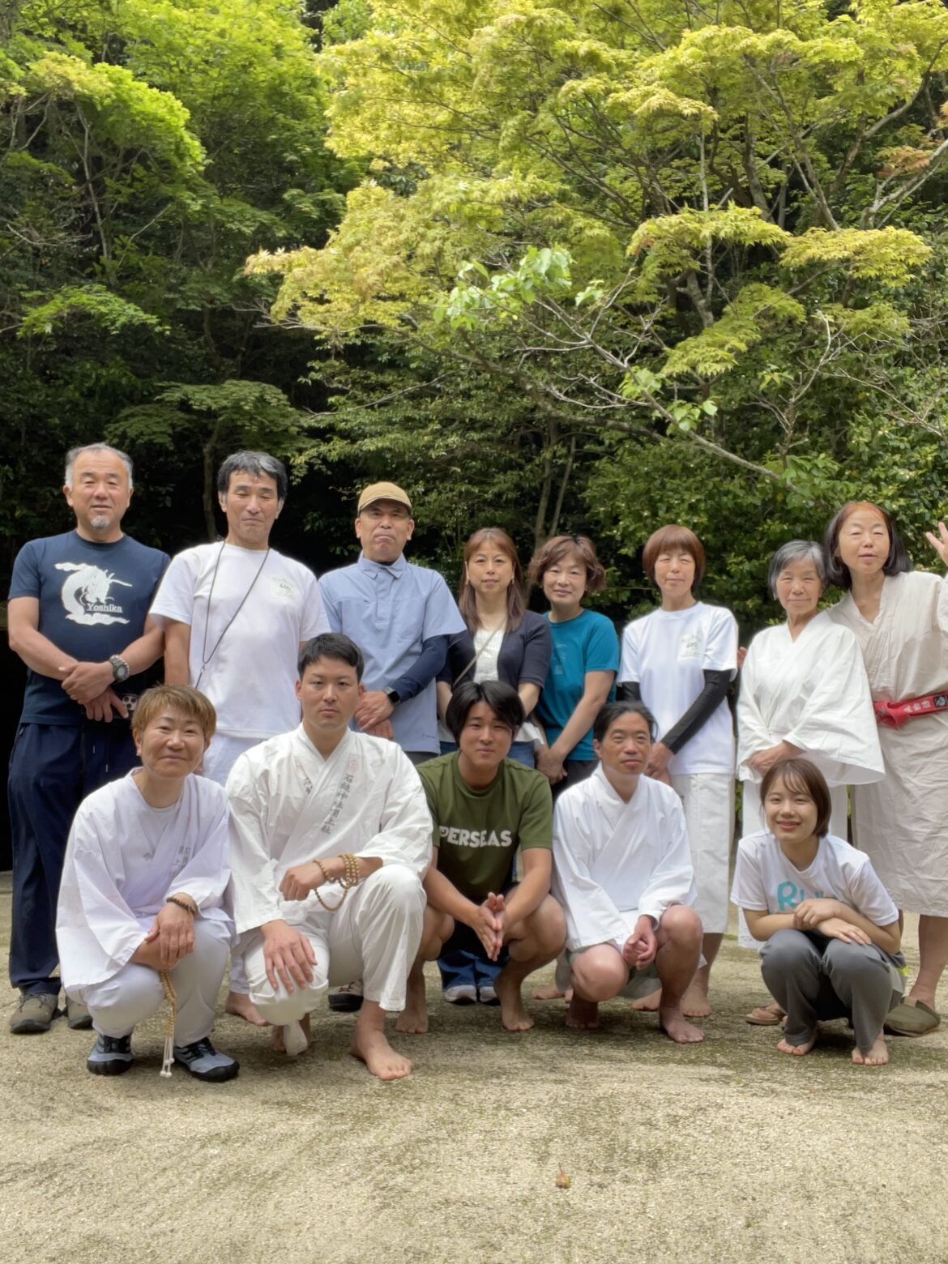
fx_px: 1095
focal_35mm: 30
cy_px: 632
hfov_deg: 46.8
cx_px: 474
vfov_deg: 60.0
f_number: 2.2
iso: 25
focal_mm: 2.71
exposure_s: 1/200
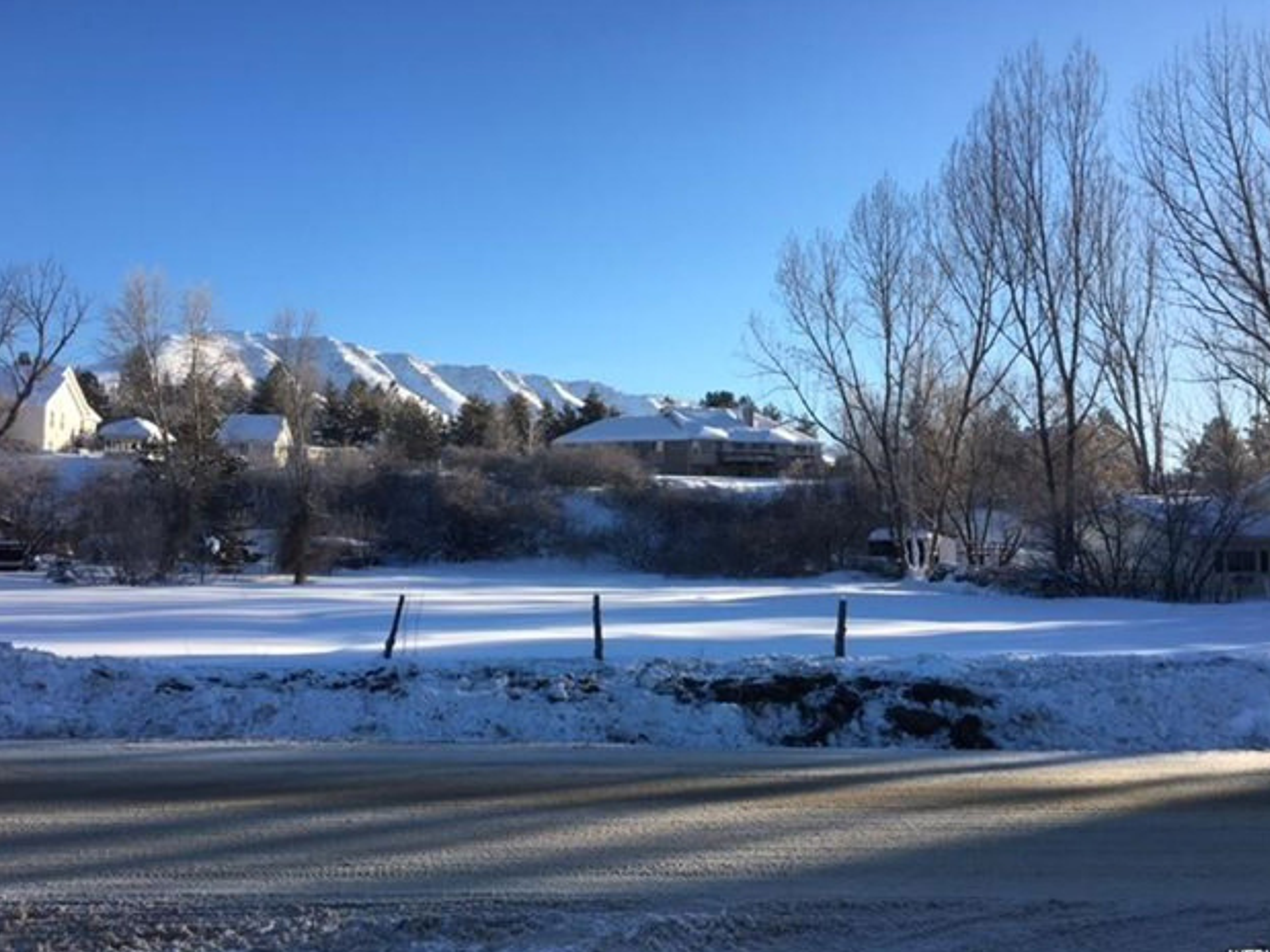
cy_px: 472
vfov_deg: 46.8
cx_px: 638
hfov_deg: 60.0
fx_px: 1100
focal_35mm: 30
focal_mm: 4.15
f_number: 2.2
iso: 25
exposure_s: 1/938
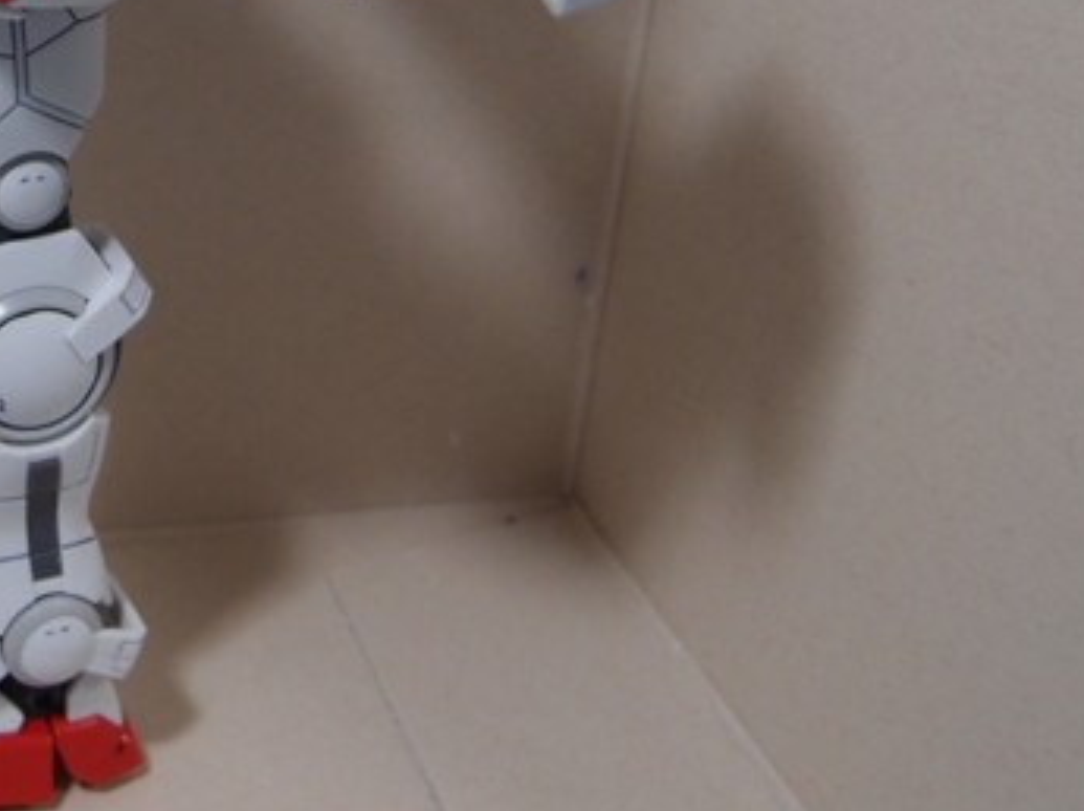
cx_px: -79
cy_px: -3
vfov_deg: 21.7
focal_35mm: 65
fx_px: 2033
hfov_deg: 27.5
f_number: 2
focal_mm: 6
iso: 100
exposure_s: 1/60
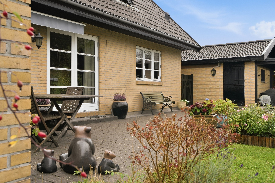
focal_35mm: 35
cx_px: 138
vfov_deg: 37.9
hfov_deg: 54.4
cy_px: 92
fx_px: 267
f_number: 8
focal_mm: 35
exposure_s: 1/100
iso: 100
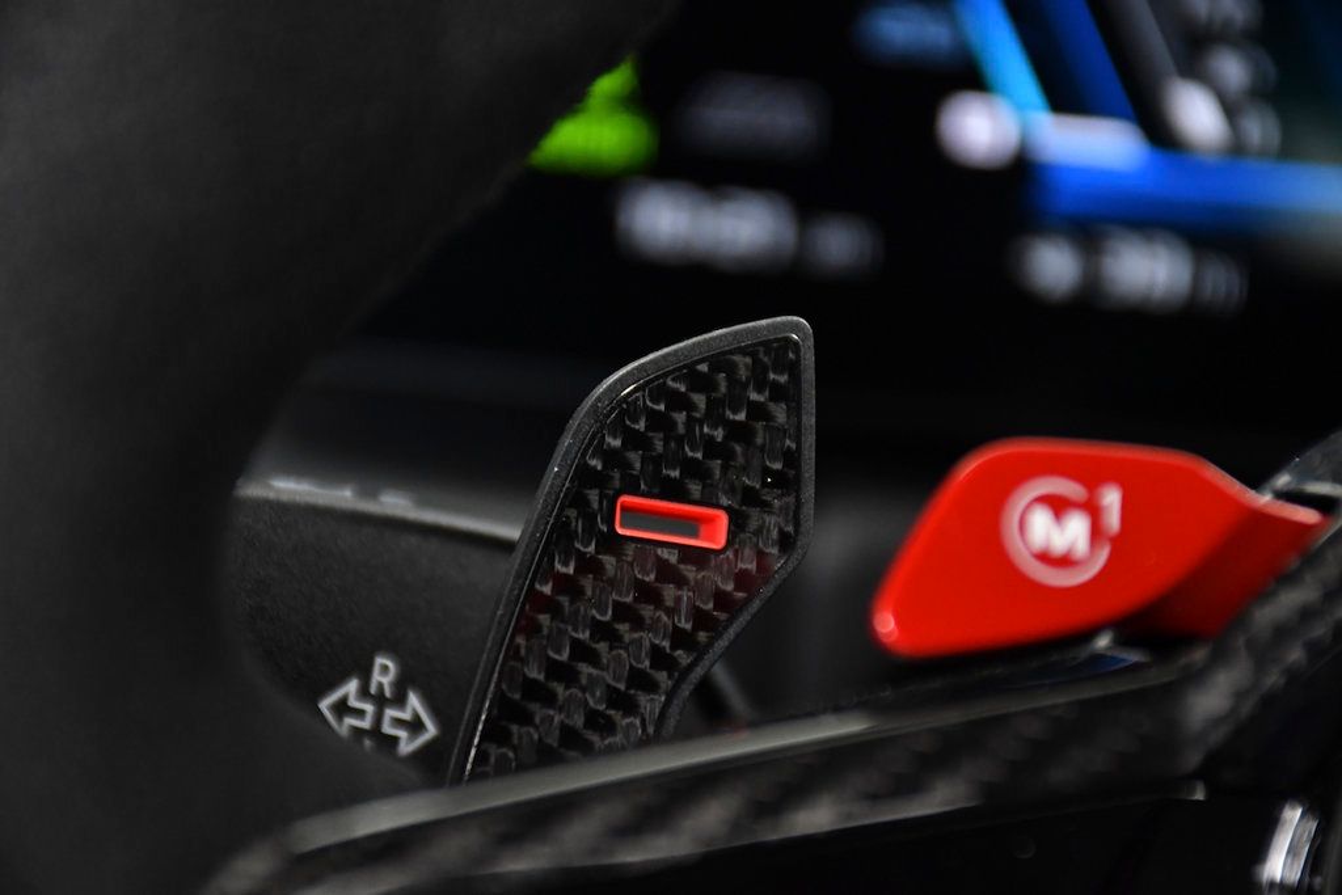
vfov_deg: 7.0
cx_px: 671
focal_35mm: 195
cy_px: 448
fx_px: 7270
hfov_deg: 10.5
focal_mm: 130
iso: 2500
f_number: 5.6
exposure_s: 1/100
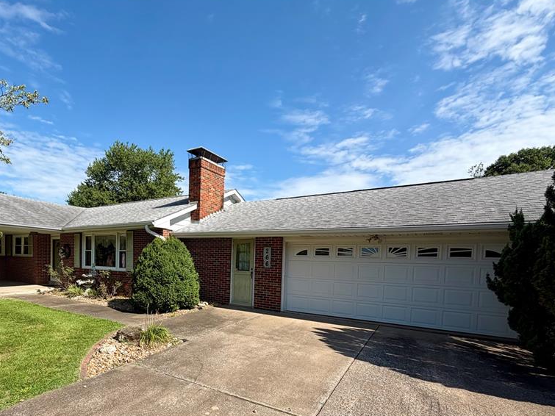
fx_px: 305
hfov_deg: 83.6
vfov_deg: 67.1
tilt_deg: -2.9
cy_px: 272
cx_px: 222
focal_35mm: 19
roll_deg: -0.6
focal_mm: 2.22
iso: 25
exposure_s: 1/770
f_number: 2.2
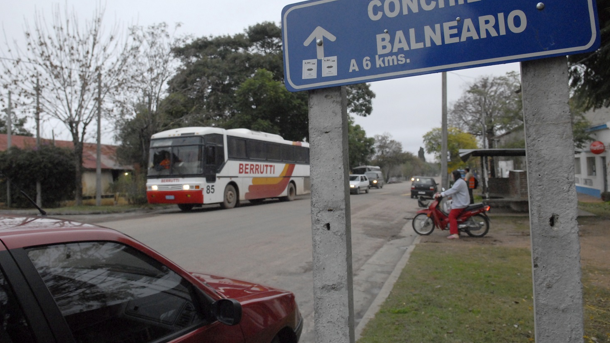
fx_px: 445
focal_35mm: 28
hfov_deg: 68.8
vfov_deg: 42.0
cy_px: 150
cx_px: 299
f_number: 5
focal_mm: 17
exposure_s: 1/125
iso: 1000
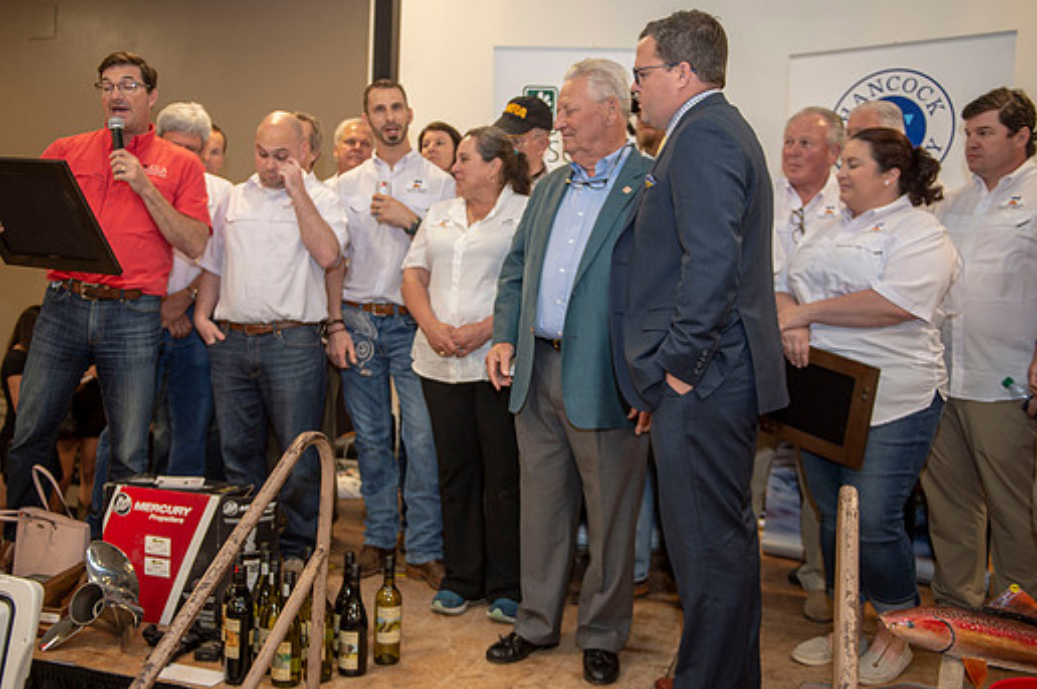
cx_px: 486
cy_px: 305
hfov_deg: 53.1
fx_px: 1036
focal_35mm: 36
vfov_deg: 36.8
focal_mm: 32
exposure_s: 1/100
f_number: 2.8
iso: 800
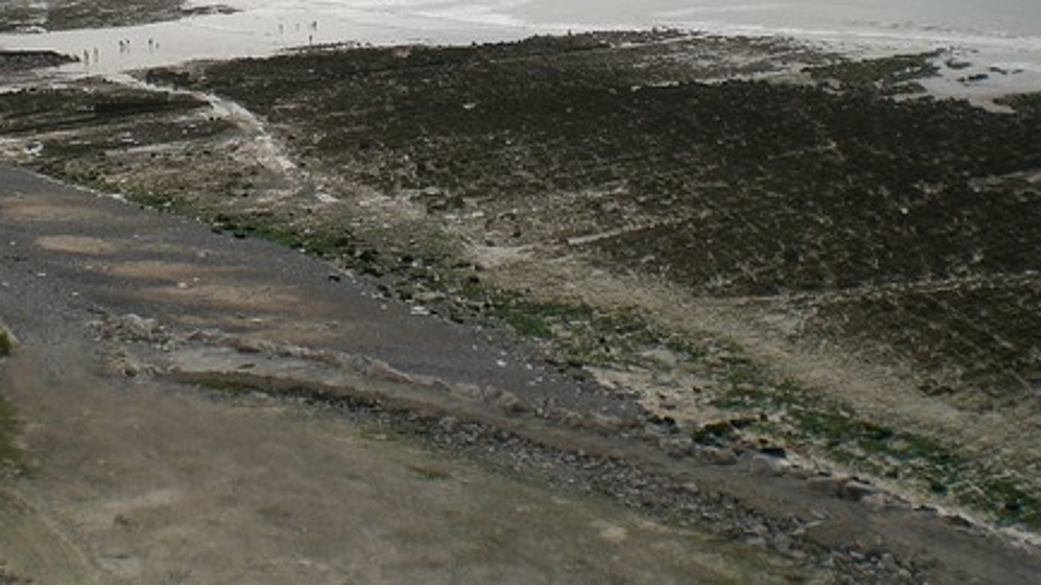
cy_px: 74
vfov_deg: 19.4
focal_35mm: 61
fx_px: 1684
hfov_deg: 34.0
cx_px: 333
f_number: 4.4
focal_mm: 6.3
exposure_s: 1/640
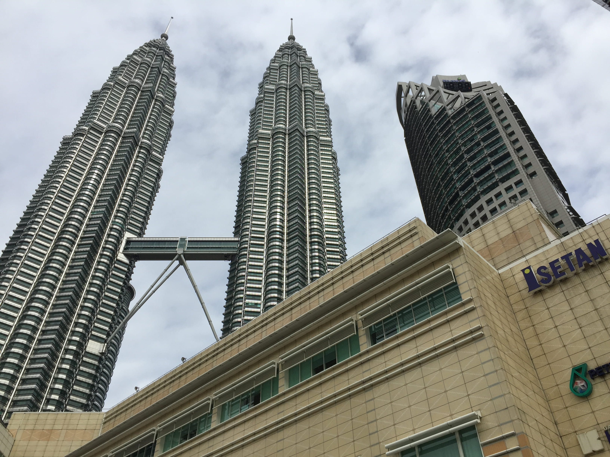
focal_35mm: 29
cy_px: 228
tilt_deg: +46.2
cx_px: 305
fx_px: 511
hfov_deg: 61.7
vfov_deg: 48.2
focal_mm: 4.15
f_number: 2.2
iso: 32
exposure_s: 1/2475
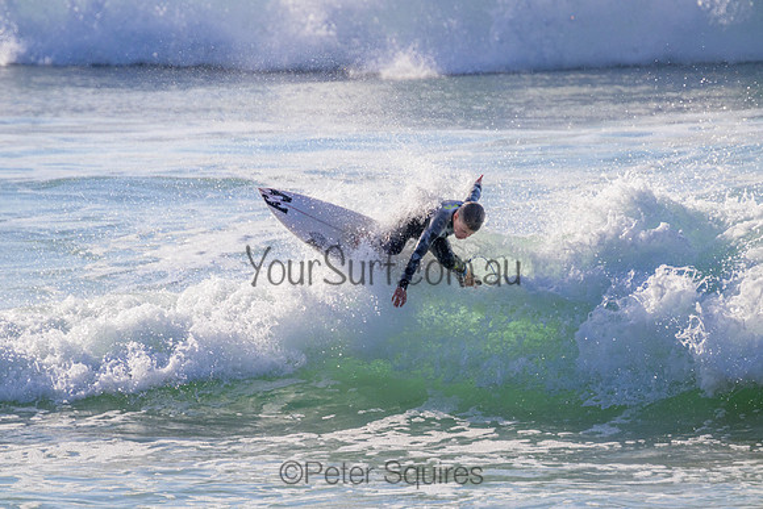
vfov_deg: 1.7
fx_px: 16959
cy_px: 254
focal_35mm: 800
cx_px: 382
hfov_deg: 2.6
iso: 1250
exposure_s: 1/2000
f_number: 11
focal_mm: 800
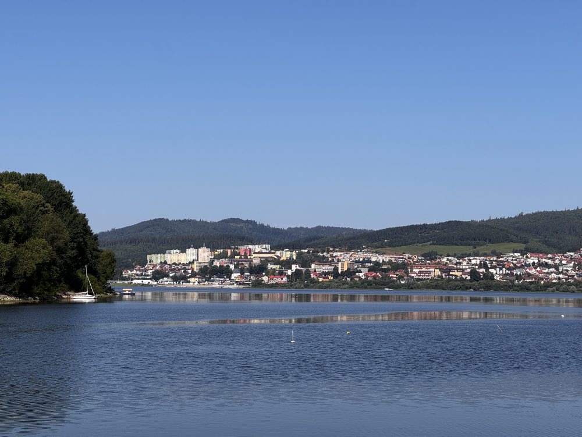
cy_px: 218
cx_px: 291
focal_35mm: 77
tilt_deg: +3.3
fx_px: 1295
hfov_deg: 25.3
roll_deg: -1.1
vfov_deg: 19.2
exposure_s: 1/1325
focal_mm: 9
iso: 25
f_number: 2.8
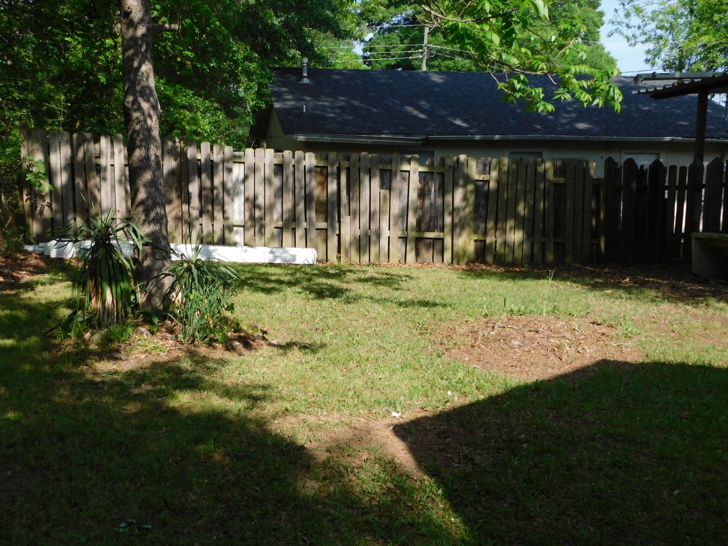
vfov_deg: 36.0
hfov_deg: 46.8
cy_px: 273
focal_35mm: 40
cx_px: 364
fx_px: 841
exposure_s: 1/640
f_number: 3.6
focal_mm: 7.1
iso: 125
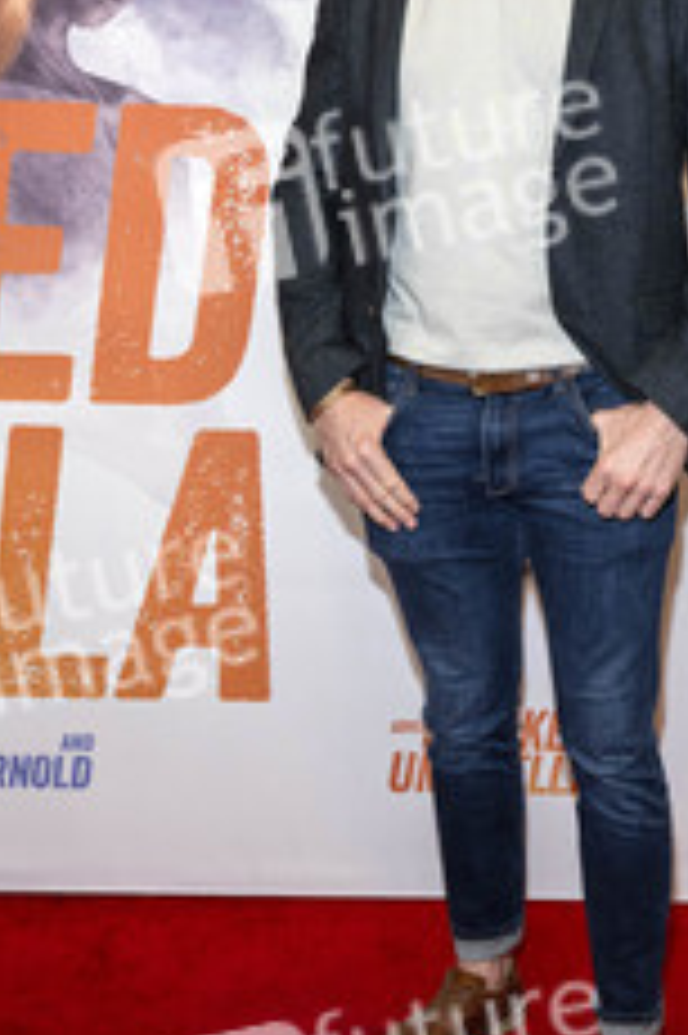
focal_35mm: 55
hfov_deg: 24.4
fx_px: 1575
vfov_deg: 36.2
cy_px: 414
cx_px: 517
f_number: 5.6
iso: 800
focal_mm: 31.5
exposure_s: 1/200
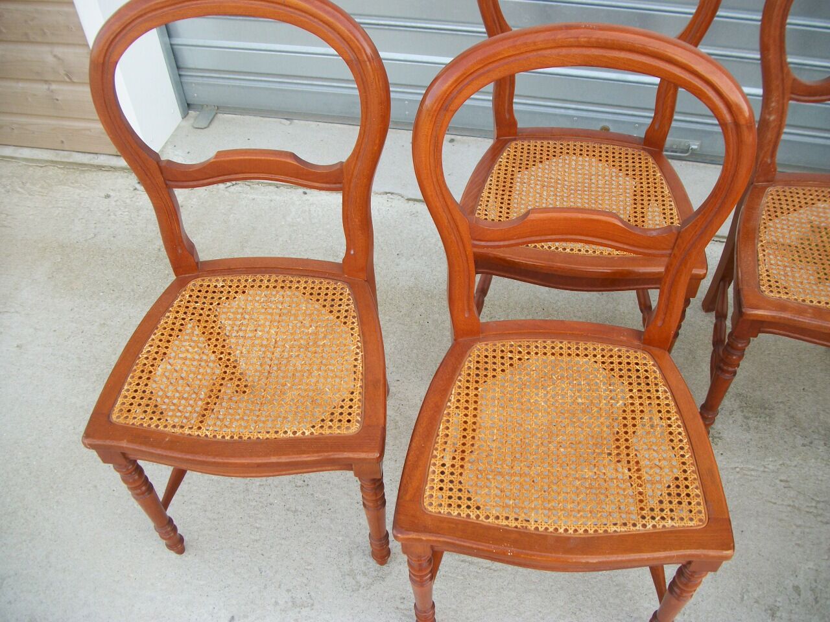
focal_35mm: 32
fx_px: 767
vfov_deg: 44.2
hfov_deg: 56.8
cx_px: 415
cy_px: 311
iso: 80
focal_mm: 5.7
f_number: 2.9
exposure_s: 1/200
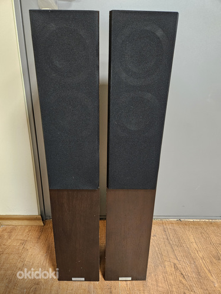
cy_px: 147
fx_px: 196
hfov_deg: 58.9
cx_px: 110
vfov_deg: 73.9
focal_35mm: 23
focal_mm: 5.4
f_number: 1.8
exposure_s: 1/25
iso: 800
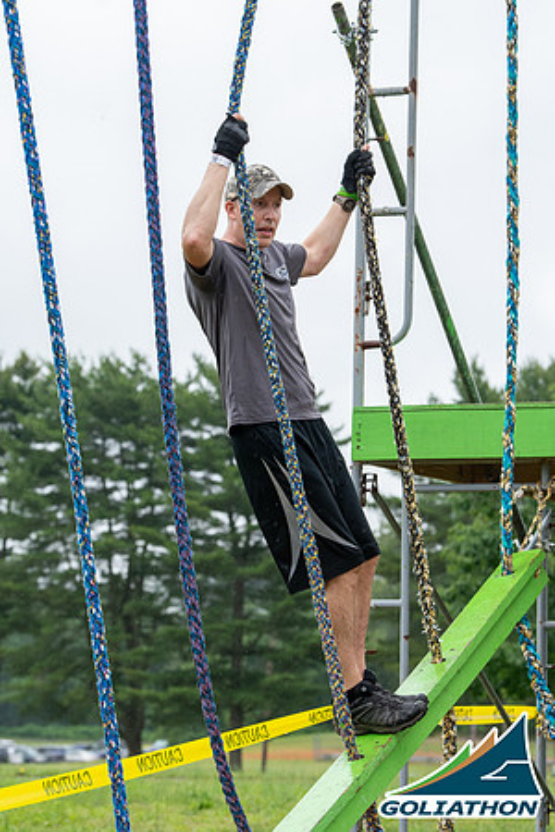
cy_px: 416
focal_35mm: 165
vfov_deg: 12.5
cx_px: 278
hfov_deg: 8.3
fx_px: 3815
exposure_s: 1/800
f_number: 5.6
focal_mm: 110
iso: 1250
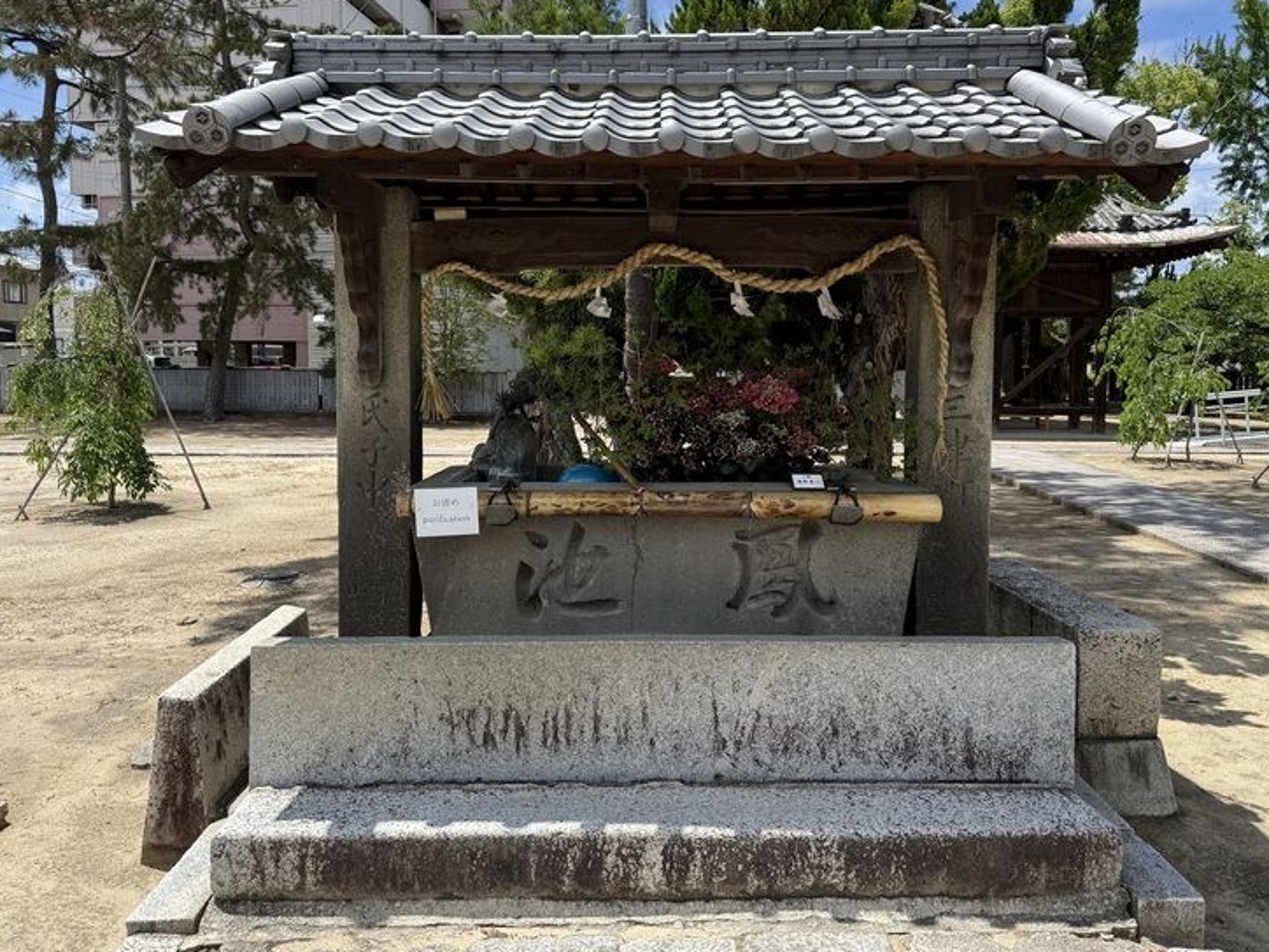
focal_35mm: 27
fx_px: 990
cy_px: 429
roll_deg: -0.3
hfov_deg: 65.3
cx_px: 646
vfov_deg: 51.3
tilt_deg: -3.9
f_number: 1.78
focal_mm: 6.76
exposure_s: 1/2801
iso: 80
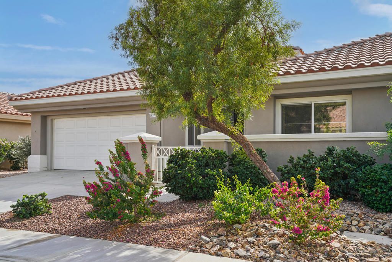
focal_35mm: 33
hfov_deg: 57.2
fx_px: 359
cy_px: 131
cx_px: 196
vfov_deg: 40.0
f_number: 8
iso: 100
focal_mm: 33
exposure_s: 1/160
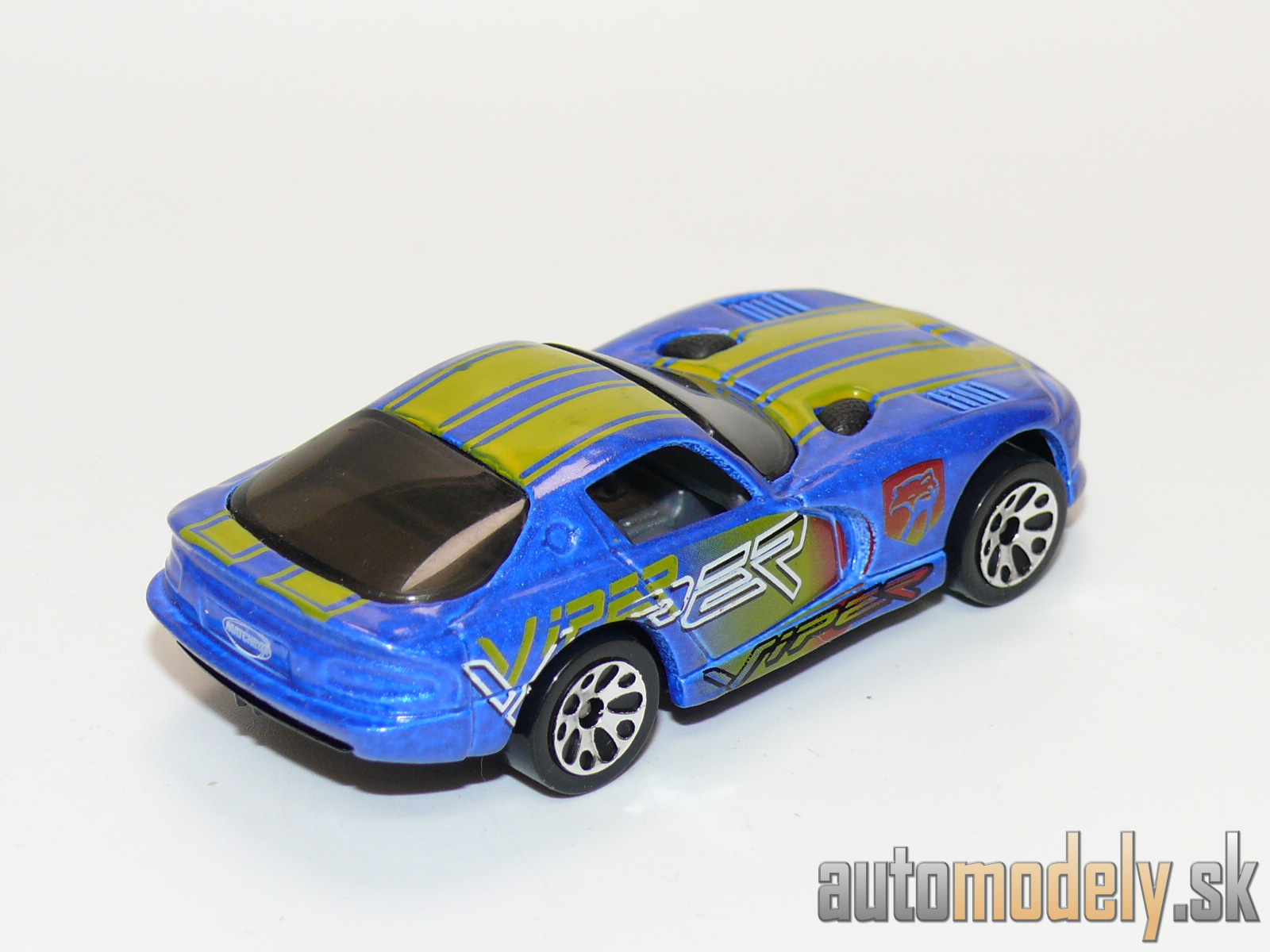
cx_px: 635
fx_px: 3742
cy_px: 476
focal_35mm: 102
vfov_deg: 14.5
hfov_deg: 19.3
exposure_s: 1/40
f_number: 4
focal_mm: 13.3
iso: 100
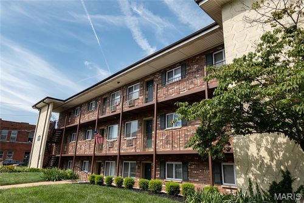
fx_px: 203
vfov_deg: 53.1
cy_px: 102
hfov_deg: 73.8
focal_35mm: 24
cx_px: 152
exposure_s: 1/400
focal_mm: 9
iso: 100
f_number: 4
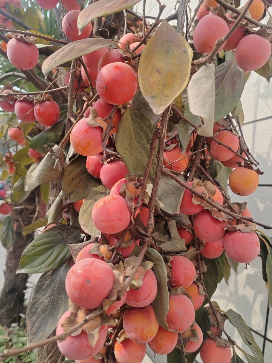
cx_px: 136
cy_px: 182
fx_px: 283
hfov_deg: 51.3
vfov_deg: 65.3
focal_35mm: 27
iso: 100
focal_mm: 5.52
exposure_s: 1/550
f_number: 1.9
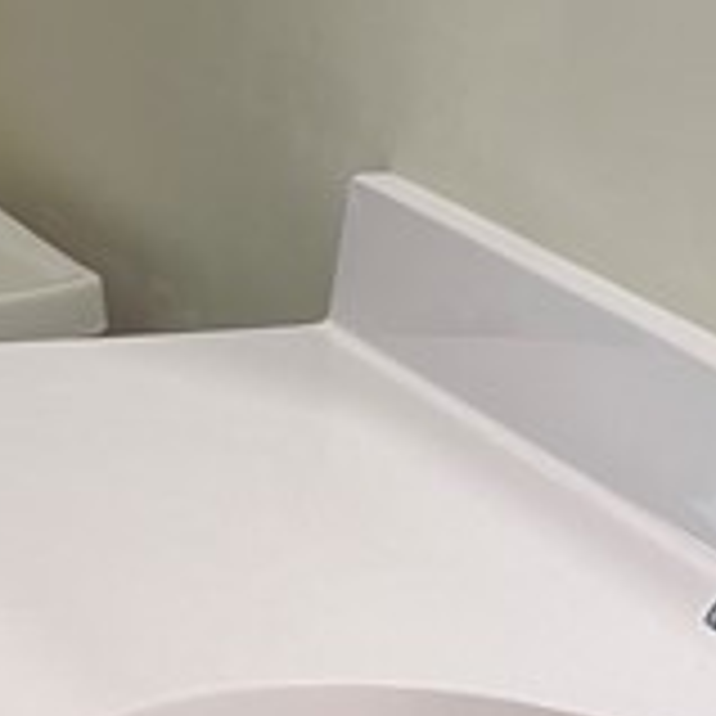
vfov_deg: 11.8
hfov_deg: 11.4
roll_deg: -1.1
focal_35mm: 148
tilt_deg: -15.2
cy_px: 419
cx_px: -288
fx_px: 3463
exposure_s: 1/120
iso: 100
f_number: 1.6
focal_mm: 5.1
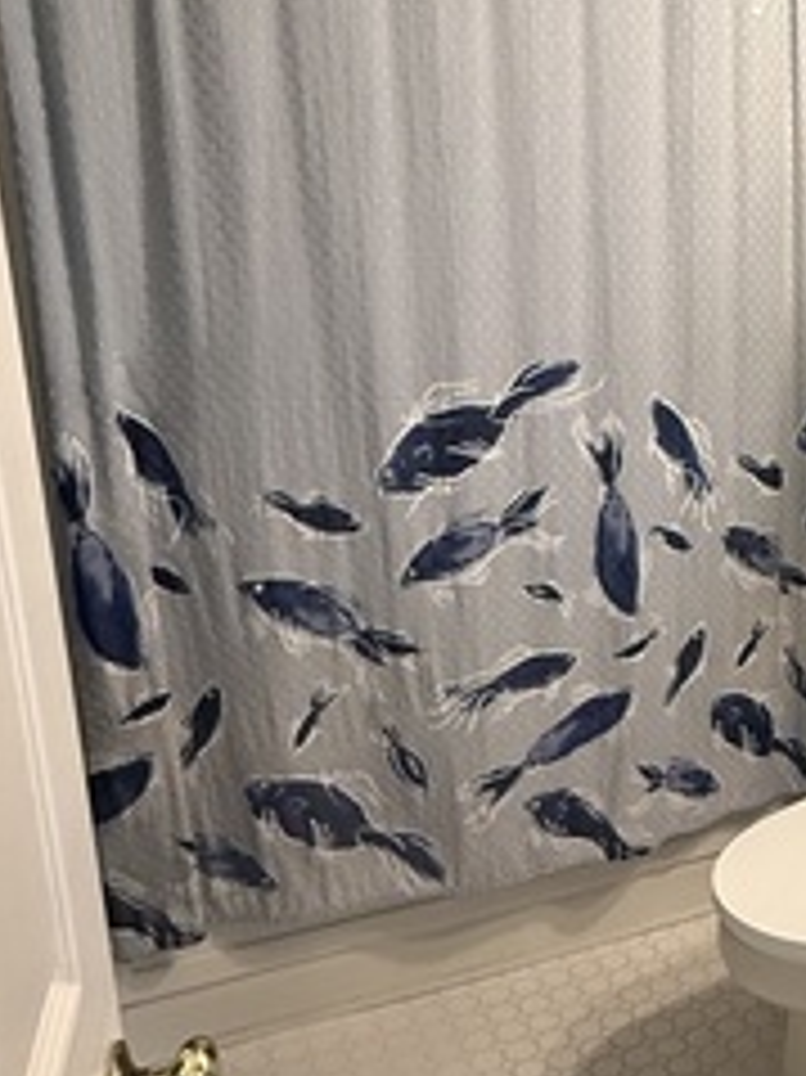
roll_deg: -2.0
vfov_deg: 47.9
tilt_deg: -14.5
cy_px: 547
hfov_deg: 32.7
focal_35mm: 39
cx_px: 869
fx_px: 1212
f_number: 2.2
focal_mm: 2.22
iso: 640
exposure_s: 1/60
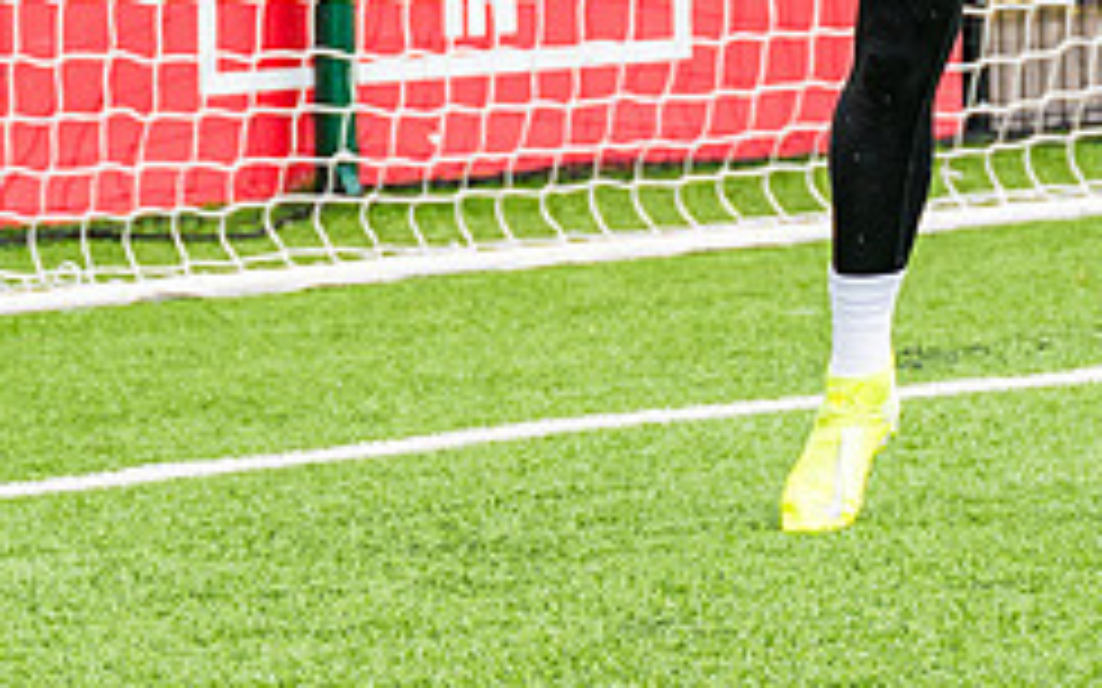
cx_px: 827
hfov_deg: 6.3
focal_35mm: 335
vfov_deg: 3.9
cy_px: -162
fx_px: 10059
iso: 200
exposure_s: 1/640
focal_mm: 70
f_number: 2.8
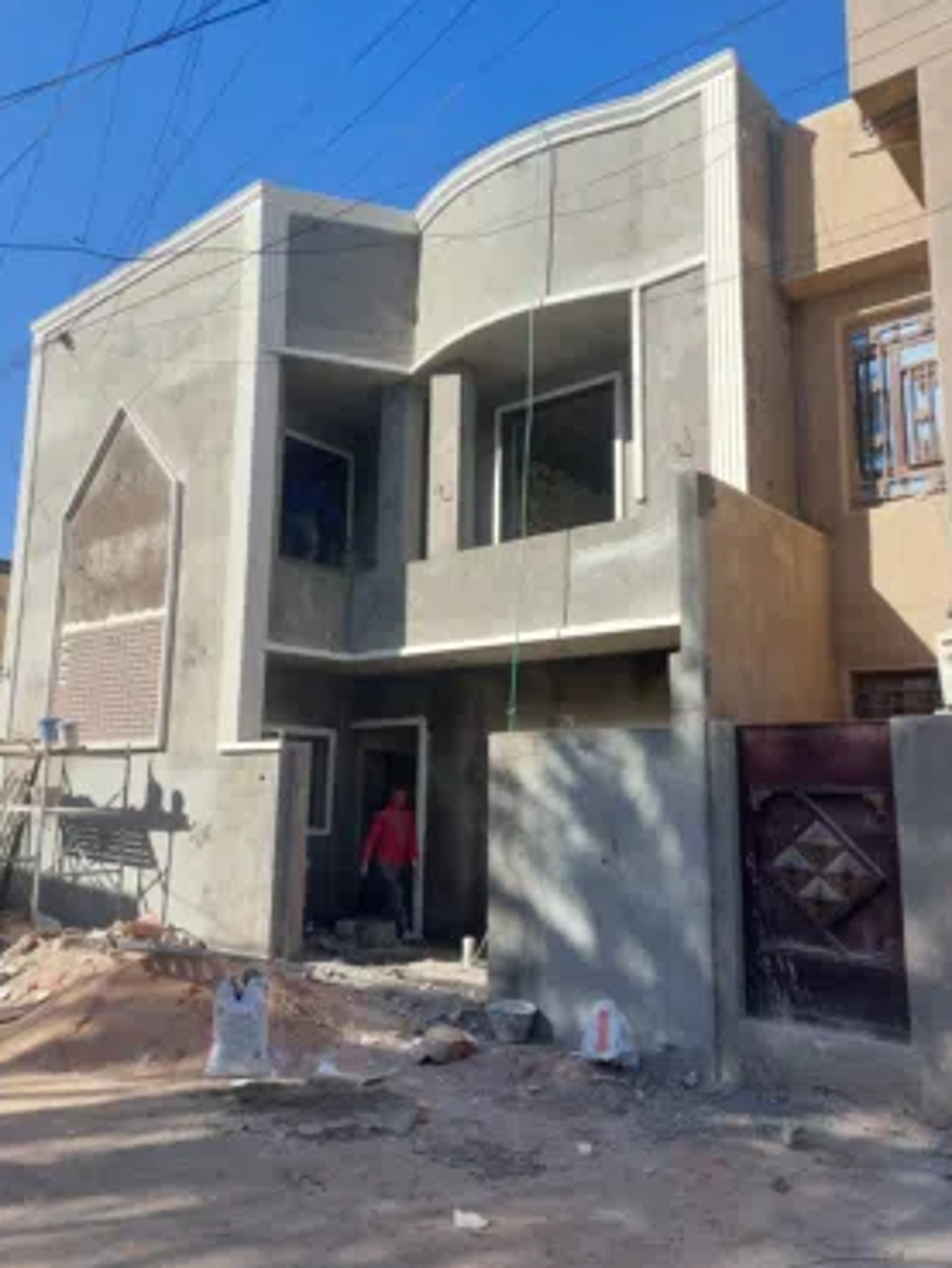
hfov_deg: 53.0
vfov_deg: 67.3
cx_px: 443
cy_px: 605
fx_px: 953
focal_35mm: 26
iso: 25
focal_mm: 5.23
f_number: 1.8
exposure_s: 1/908
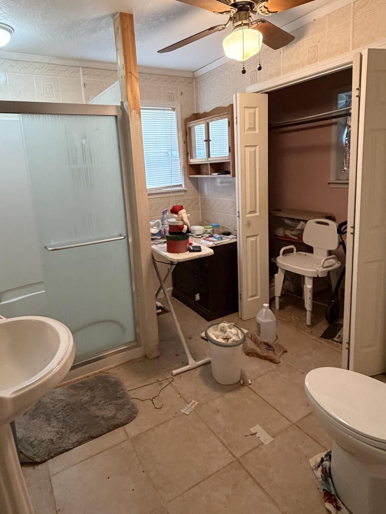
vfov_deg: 76.1
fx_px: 327
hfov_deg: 61.0
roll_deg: +3.9
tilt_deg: -10.5
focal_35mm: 22
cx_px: 178
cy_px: 230
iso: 500
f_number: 2.2
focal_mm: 2.22
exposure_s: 1/60
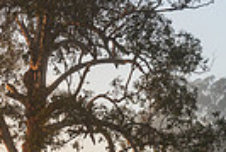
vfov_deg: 9.2
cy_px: 143
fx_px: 930
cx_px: 141
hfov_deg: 13.8
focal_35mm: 148
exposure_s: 1/40
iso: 125
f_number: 8
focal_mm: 34
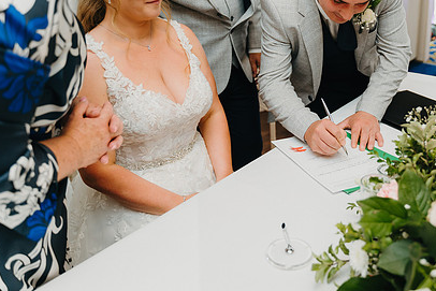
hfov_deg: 47.7
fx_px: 485
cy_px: 96
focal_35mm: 40
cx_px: 288
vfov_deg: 33.1
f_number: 2.8
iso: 800
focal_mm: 28
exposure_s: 1/160
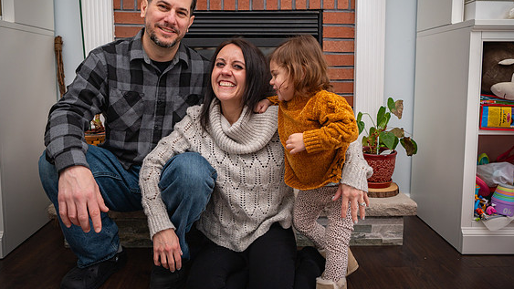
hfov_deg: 67.9
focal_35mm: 28
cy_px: 105
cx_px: 251
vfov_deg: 41.2
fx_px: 382
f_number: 2.8
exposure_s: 1/125
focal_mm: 24
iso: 200
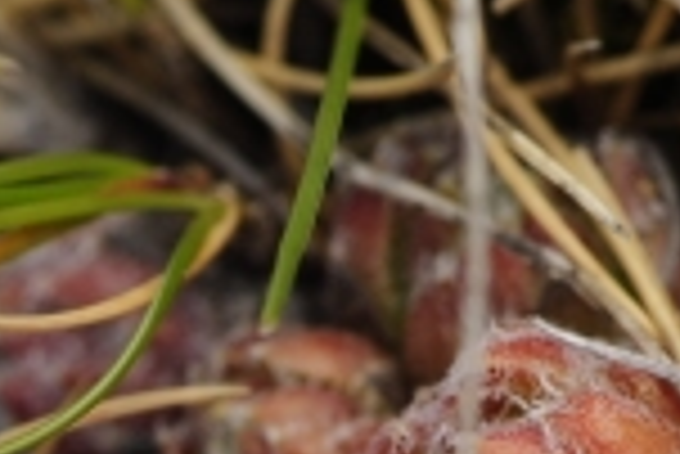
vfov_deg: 2.0
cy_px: 809
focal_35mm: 678
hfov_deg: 3.0
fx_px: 12812
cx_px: 90
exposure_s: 1/160
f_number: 8
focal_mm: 85
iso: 100
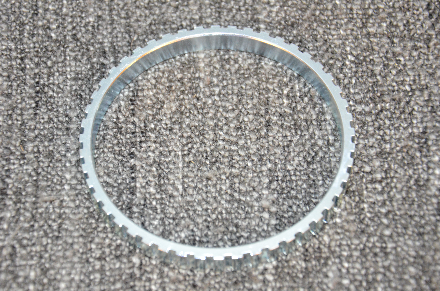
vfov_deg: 13.0
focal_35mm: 105
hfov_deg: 19.5
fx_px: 1281
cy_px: 146
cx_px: 220
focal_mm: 70
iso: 2500
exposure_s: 1/80
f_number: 6.3
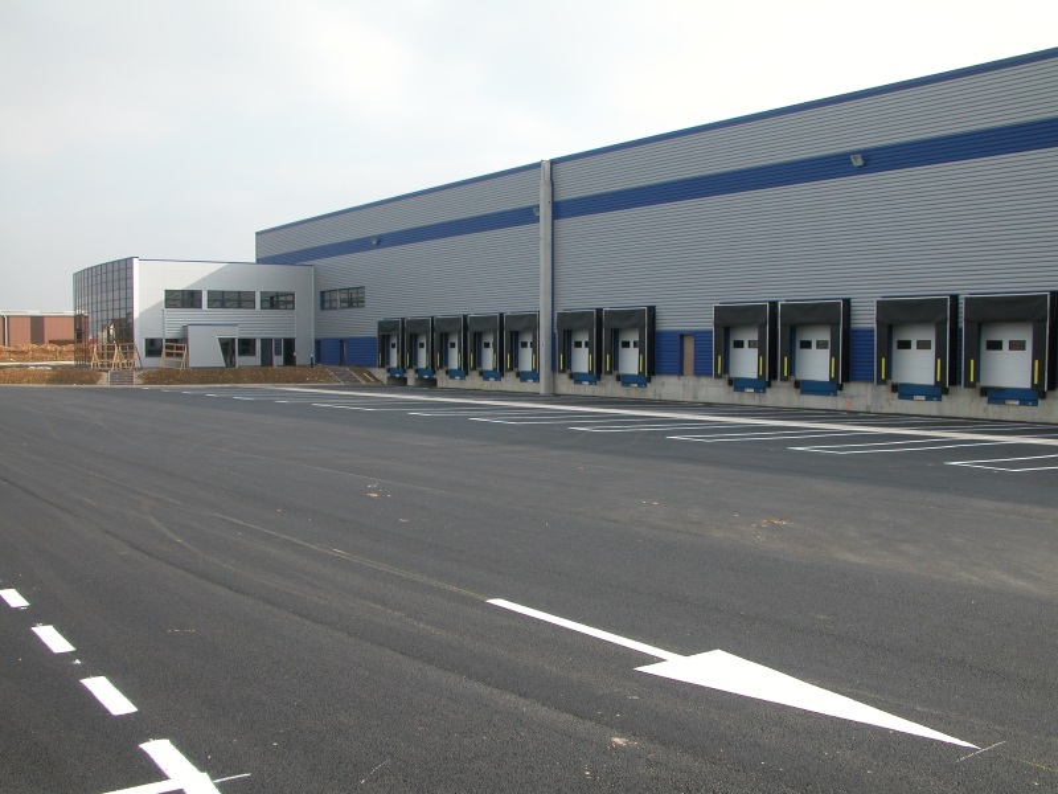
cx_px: 529
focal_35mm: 34
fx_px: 1039
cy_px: 397
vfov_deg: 41.8
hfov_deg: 54.0
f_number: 5
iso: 100
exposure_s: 1/223
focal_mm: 8.9
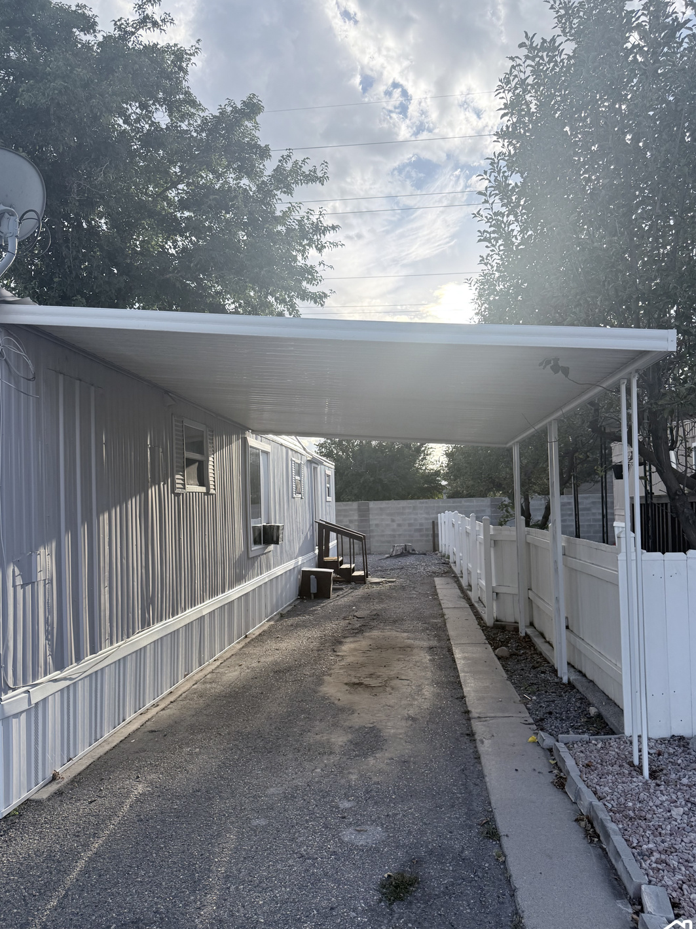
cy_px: 480
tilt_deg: +1.7
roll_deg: +2.0
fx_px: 697
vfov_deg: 67.3
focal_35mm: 26
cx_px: 336
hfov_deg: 53.0
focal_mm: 6.76
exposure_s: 1/2525
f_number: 1.78
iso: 100
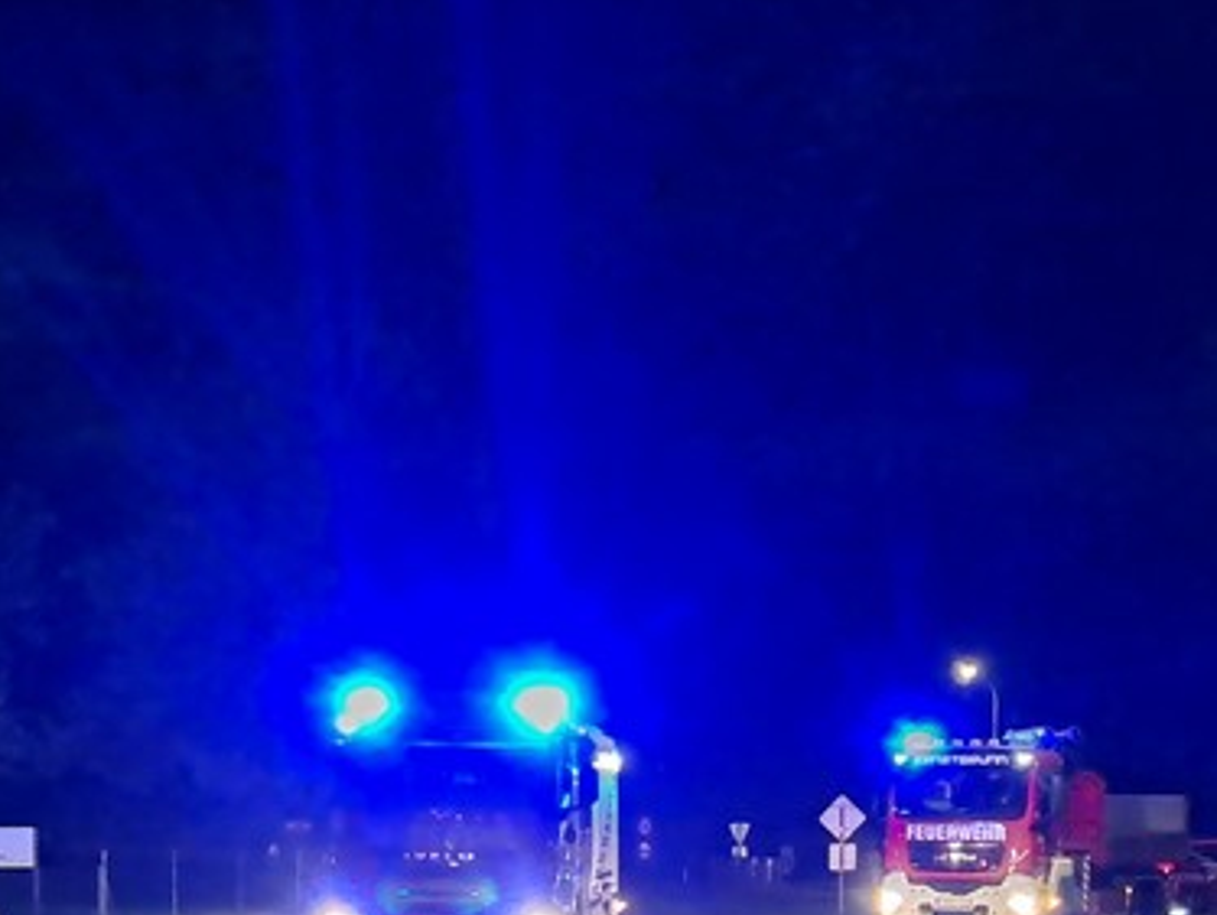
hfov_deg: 24.7
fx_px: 2709
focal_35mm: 77
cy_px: 987
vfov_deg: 18.5
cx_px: 169
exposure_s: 1/20
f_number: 1.8
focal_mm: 5.23
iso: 1250
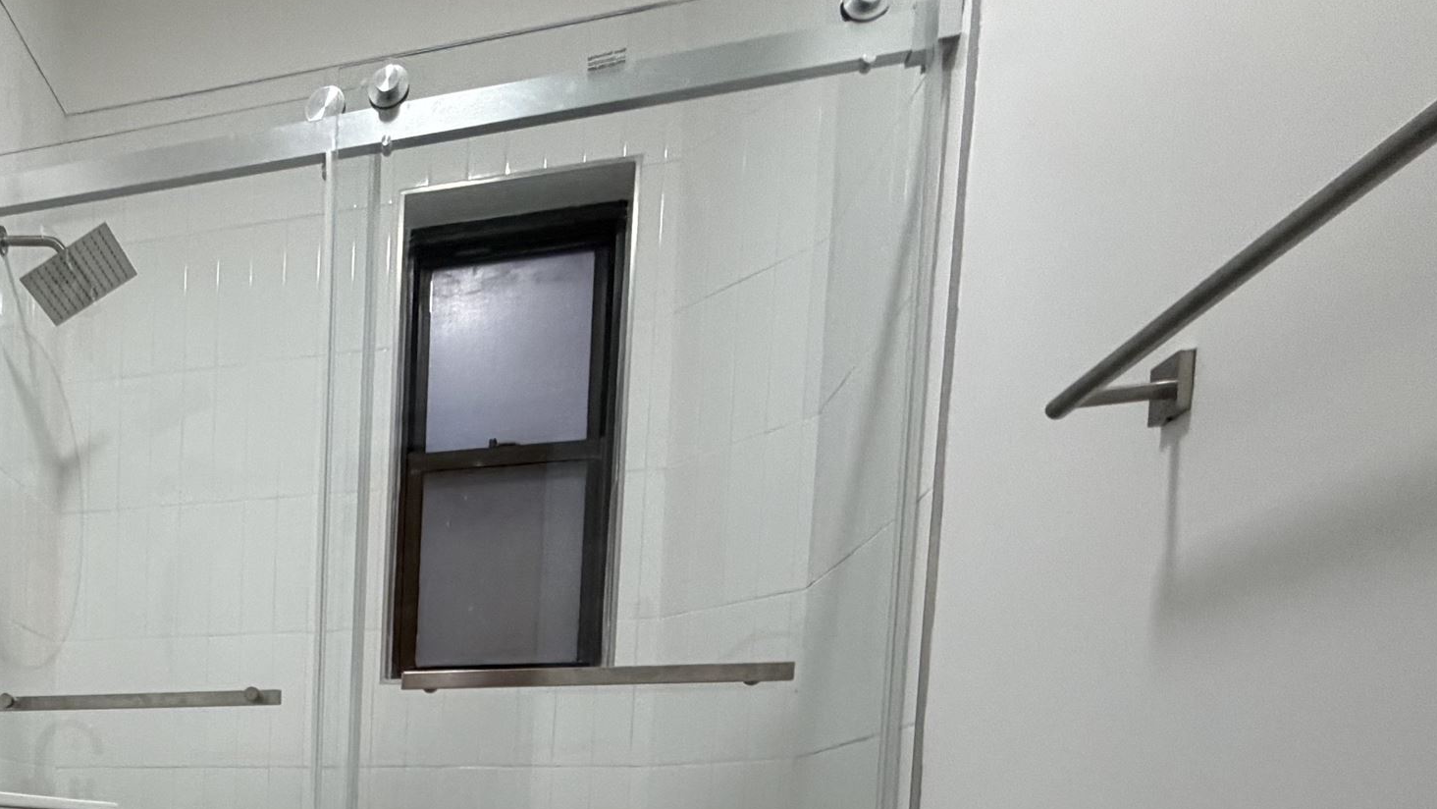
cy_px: 933
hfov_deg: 51.3
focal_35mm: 32
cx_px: 60
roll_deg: -0.4
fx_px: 1219
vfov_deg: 31.6
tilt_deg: -5.3
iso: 250
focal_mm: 2.22
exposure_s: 1/120
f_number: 2.2
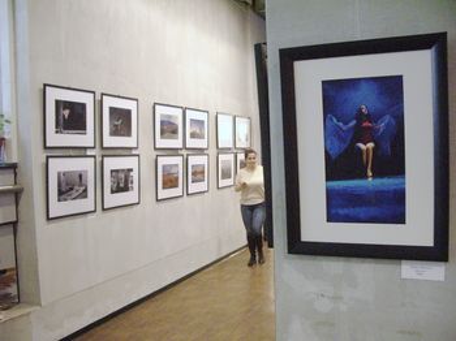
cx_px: 228
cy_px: 170
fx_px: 461
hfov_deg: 52.7
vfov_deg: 40.7
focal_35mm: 35
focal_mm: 5.8
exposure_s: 1/40
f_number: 2.6
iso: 320
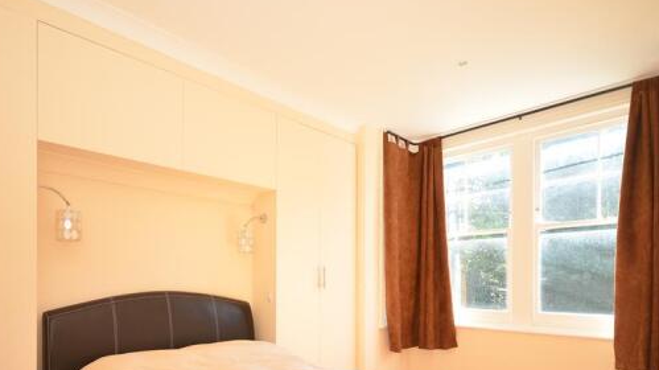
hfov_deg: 78.8
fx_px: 396
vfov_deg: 48.3
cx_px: 271
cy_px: 272
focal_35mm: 23
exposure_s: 1/50
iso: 200
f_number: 5
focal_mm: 11
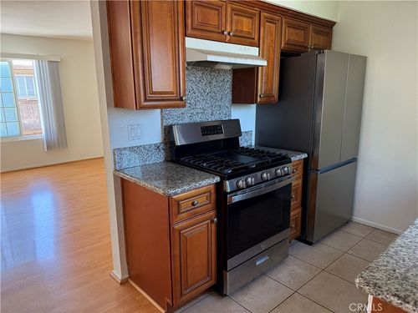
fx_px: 290
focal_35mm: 24
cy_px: 156
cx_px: 209
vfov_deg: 56.8
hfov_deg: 71.6
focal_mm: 6.76
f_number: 1.78
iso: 200
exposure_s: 1/121
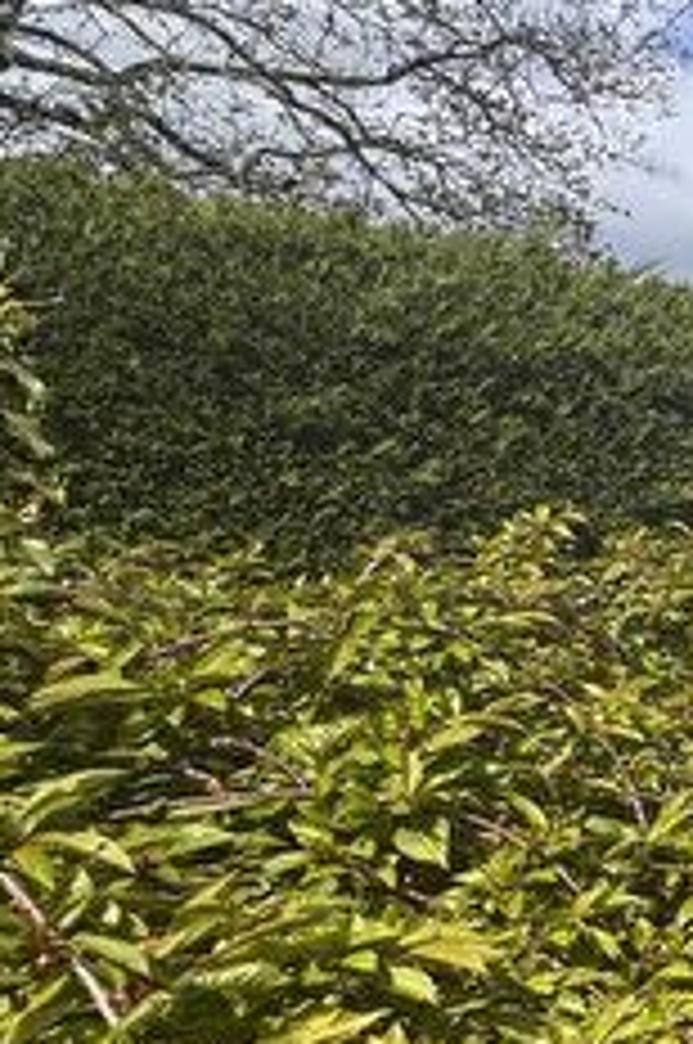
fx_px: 1274
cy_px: 515
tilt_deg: +2.4
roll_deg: -0.5
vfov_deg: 44.6
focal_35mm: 44
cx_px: 1498
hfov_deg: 17.3
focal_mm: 2.22
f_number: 2.2
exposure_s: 1/2342
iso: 40
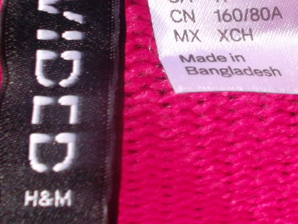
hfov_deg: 33.7
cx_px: 220
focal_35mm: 56
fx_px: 482
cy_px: 66
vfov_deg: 25.9
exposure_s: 1/480
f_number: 3.3
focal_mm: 4.1
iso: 80
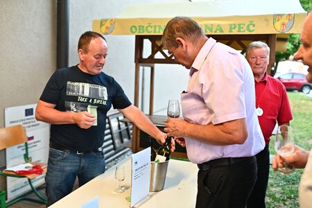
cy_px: 104
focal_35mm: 35
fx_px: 303
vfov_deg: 37.9
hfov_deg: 54.4
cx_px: 156
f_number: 3.2
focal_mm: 35
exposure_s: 1/200
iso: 2000
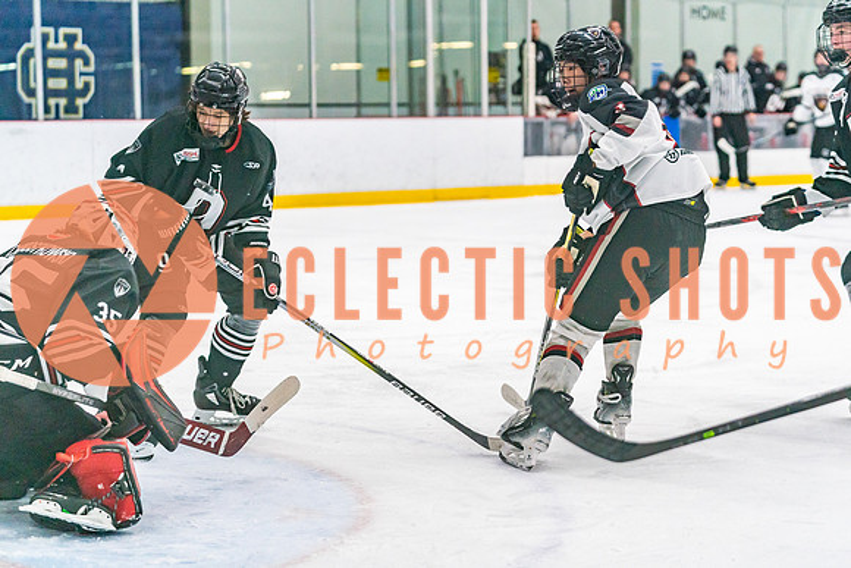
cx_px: 456
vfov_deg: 15.5
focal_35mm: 89
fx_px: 2093
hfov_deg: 23.0
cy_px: 295
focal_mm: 81
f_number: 2.8
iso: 3200
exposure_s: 1/1250
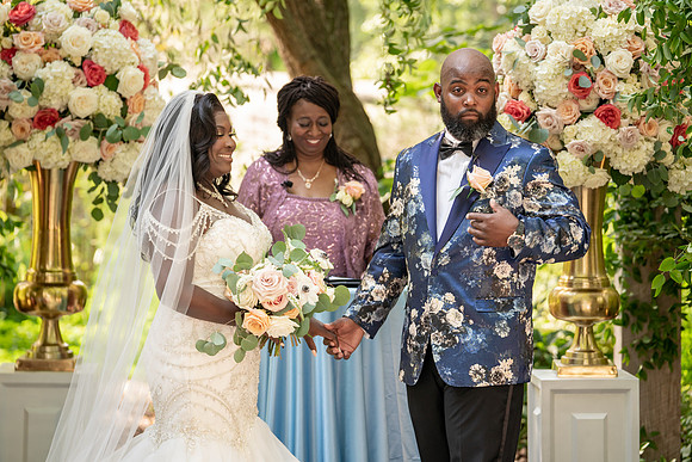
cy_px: 225
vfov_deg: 10.4
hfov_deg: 15.6
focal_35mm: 131
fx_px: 2526
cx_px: 355
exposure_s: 1/200
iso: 400
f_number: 4
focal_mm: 128
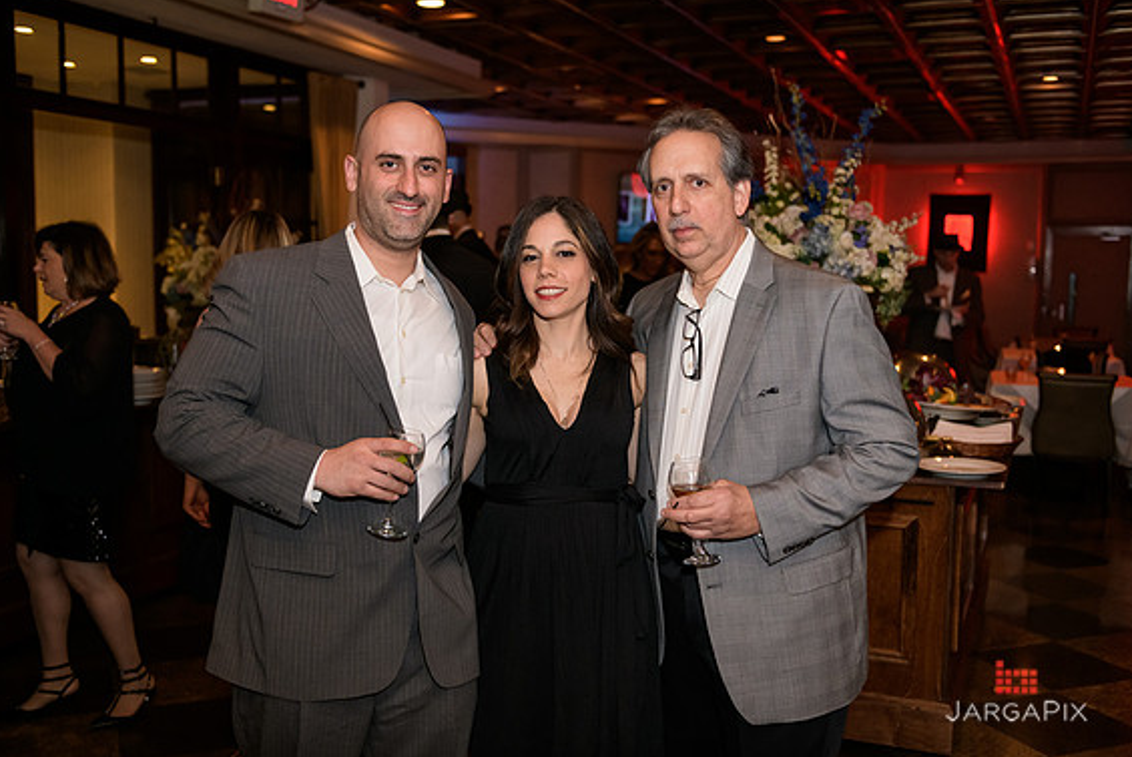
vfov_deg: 36.0
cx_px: 556
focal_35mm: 37
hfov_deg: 51.8
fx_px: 1164
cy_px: 376
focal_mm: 36
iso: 1600
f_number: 3.2
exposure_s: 1/125
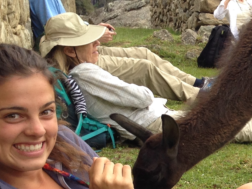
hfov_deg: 15.9
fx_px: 844
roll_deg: -1.8
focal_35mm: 116
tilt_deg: -6.8
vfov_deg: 12.7
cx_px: 353
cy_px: 143
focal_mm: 4.12
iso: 50
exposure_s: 1/272
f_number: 2.4
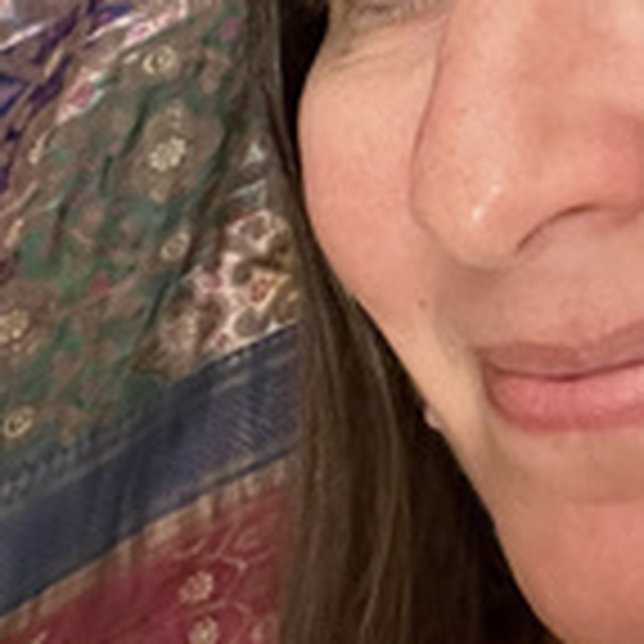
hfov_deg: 17.6
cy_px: 63
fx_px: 2000
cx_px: 739
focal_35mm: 95
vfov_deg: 18.0
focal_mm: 2.71
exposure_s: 1/30
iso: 640
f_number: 2.2
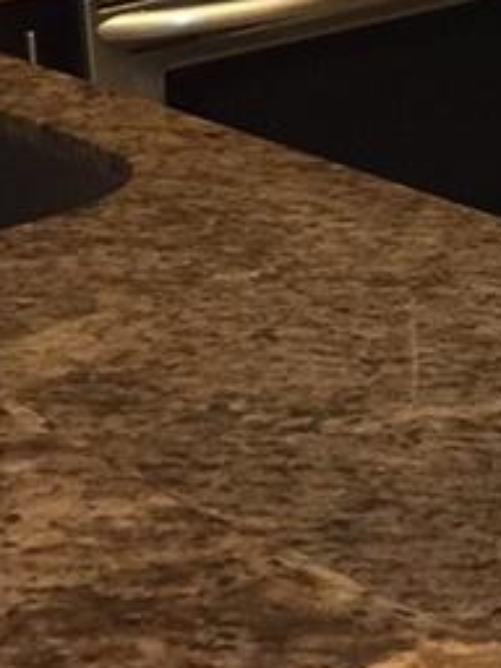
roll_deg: +2.3
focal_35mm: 136
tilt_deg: -6.8
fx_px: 2624
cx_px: 731
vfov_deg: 13.9
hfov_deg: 10.6
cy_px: -214
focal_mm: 4.15
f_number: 2.2
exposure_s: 1/15
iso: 50
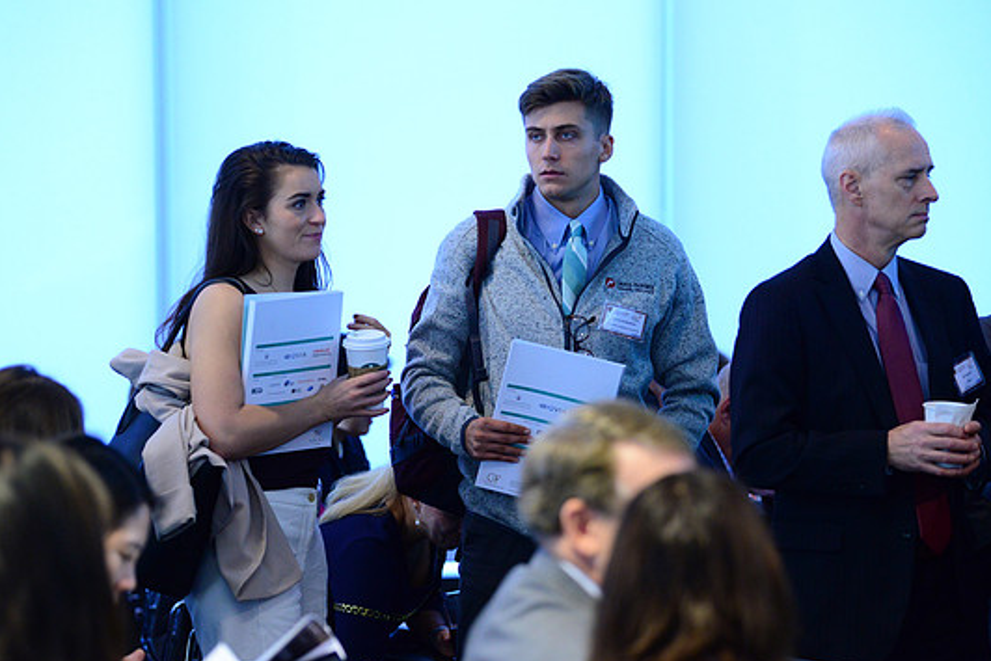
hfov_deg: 17.1
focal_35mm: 120
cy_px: 344
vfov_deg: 11.4
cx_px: 492
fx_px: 3304
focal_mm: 110
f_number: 2.8
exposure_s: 1/125
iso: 4000
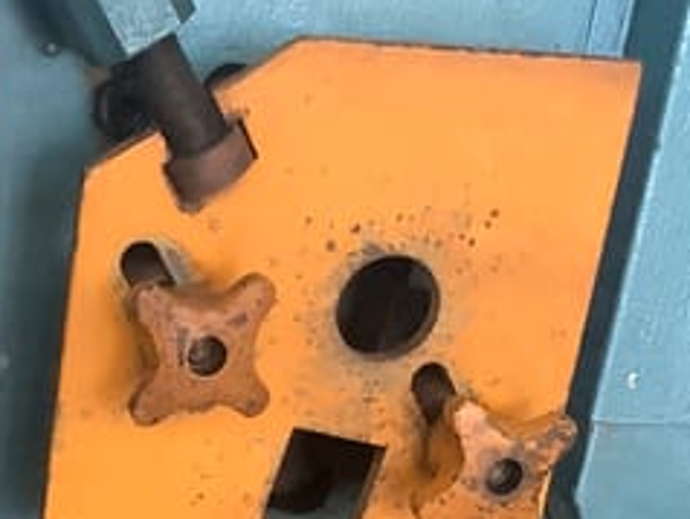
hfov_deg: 19.1
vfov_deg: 14.5
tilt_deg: -21.7
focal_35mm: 100
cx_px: 14
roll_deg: -5.4
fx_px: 1995
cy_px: 577
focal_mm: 3.3
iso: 400
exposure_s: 1/50
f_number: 2.4
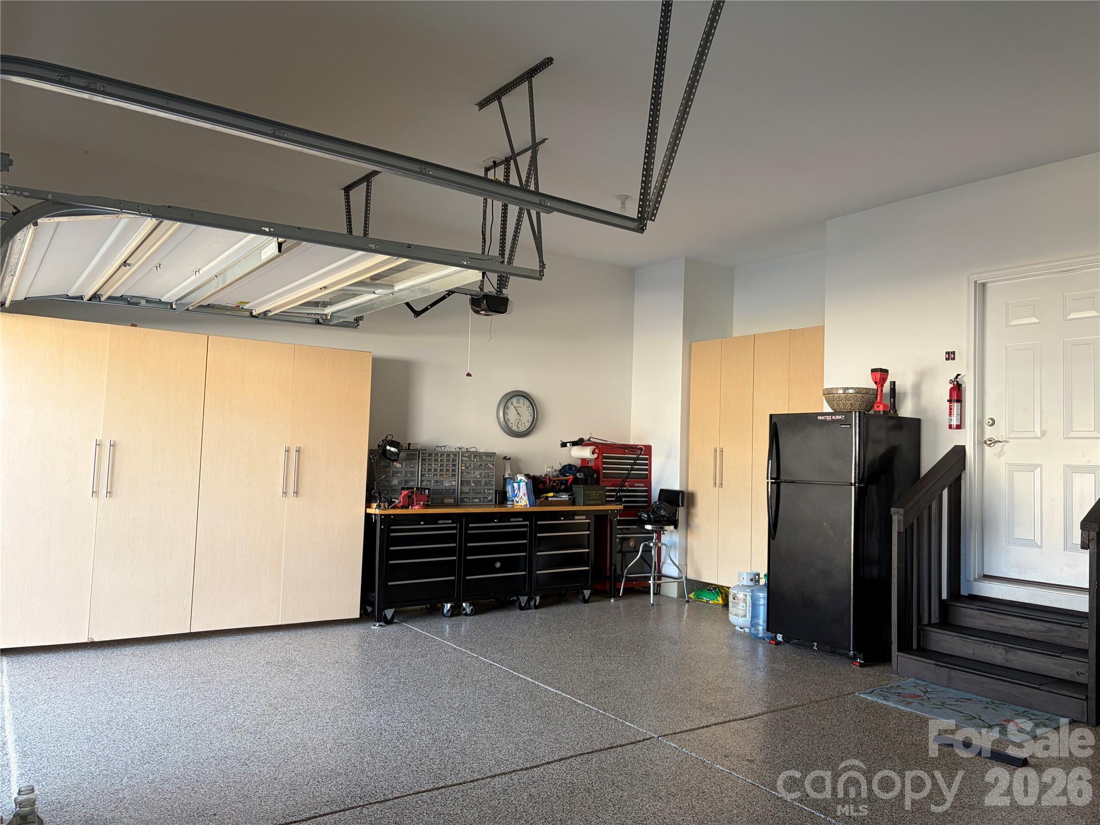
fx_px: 826
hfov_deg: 67.3
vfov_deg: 53.1
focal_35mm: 26
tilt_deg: +4.4
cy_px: 412
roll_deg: -1.7
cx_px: 550
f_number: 1.6
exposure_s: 1/122
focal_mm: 5.96
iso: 80
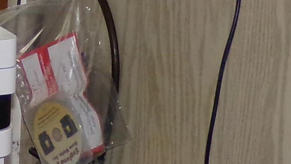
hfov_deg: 10.9
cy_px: -129
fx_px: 1366
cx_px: -317
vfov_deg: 6.7
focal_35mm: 177
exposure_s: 1/42
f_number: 3.4
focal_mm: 5.9
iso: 200
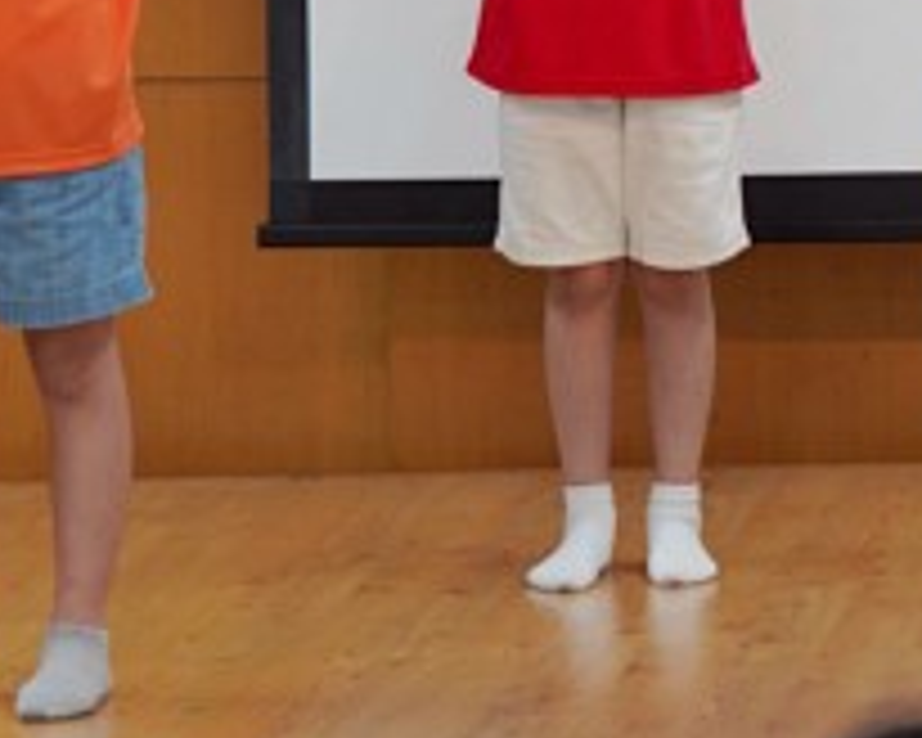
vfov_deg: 5.3
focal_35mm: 288
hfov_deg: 6.6
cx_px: 1556
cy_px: -162
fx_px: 7859
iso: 640
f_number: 4
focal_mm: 70
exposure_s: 1/160
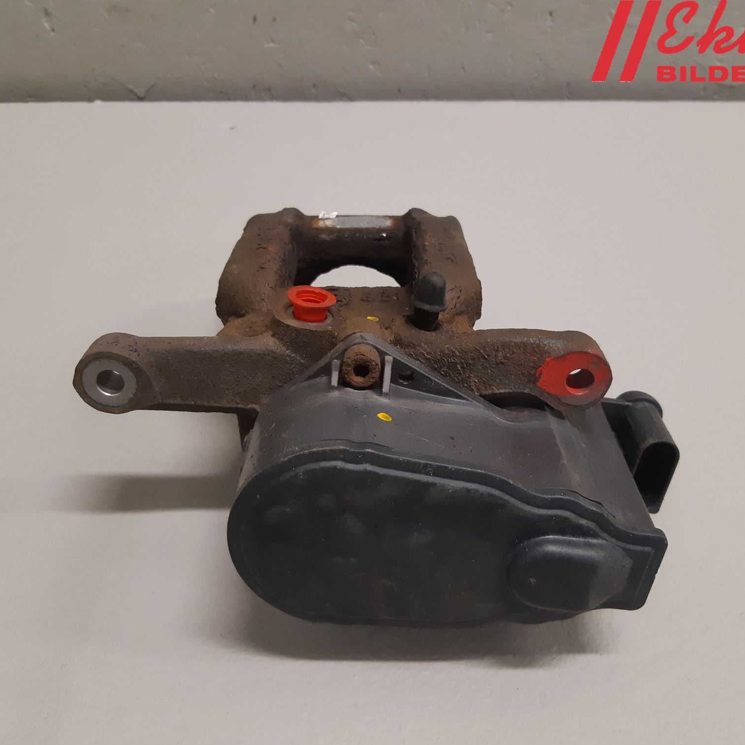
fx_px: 755
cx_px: 390
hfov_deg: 52.5
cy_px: 375
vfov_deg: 52.5
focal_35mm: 31
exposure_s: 1/50
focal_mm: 3.93
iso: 200
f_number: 1.7
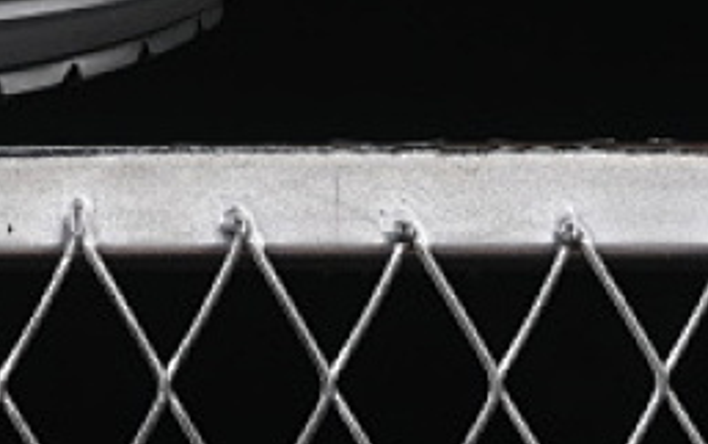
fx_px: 6198
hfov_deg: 6.3
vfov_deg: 4.0
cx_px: -777
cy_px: -474
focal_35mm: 321
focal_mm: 50
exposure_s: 1/50
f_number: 6.3
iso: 160
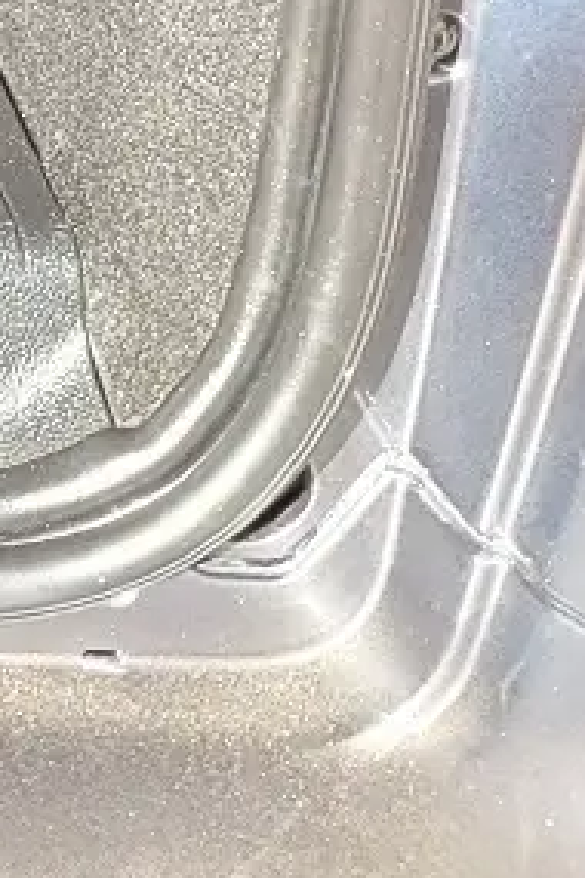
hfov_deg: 5.7
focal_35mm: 191
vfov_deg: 9.5
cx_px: -2069
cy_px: -1297
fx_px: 4655
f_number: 1.8
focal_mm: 5.4
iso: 40
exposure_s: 1/161
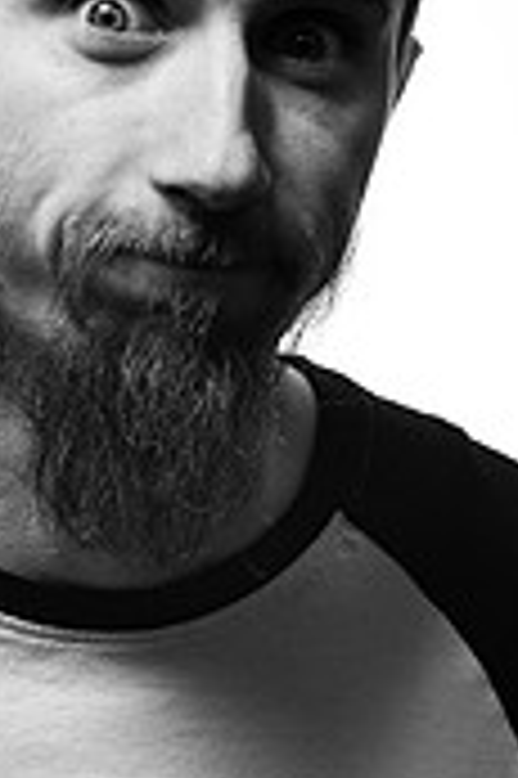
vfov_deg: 10.6
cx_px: -2
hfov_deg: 7.0
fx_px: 4217
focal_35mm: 195
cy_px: 414
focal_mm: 50
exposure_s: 1/160
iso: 100
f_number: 4.5
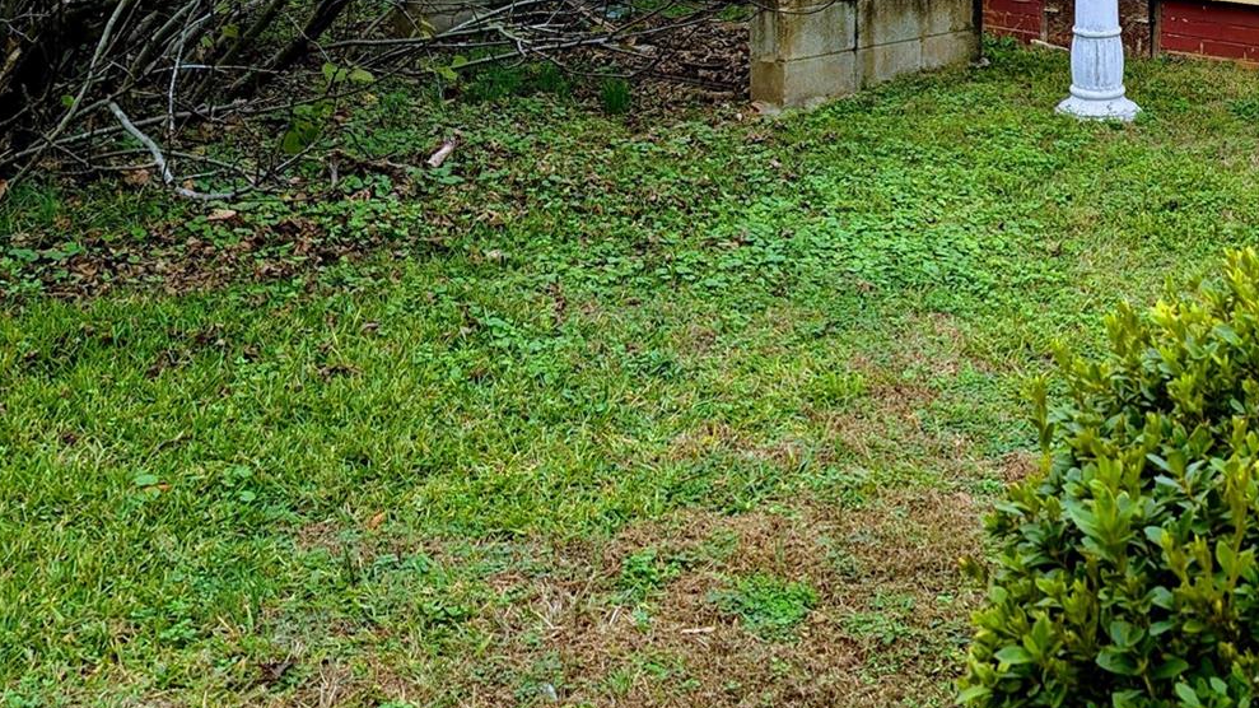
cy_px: -50
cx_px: 891
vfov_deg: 21.2
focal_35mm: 54
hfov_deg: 37.8
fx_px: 1802
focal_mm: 6.9
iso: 20
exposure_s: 1/454
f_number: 1.68
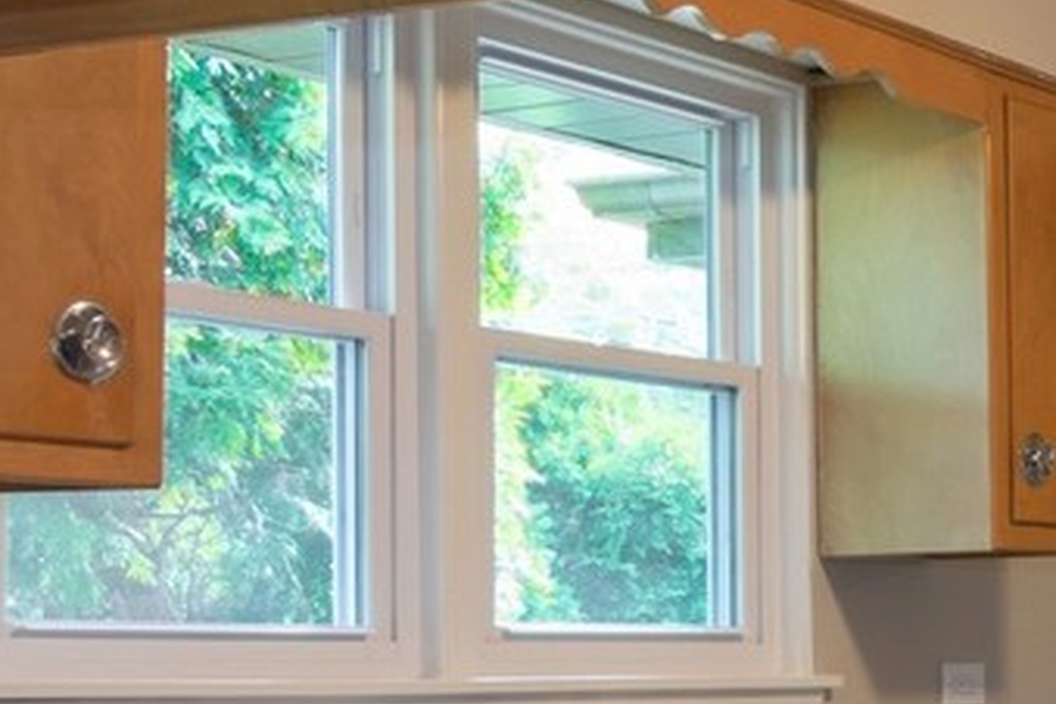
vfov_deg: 15.7
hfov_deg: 20.7
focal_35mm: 86
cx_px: 1514
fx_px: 2522
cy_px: 645
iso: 100
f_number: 8
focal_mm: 12
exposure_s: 1/2
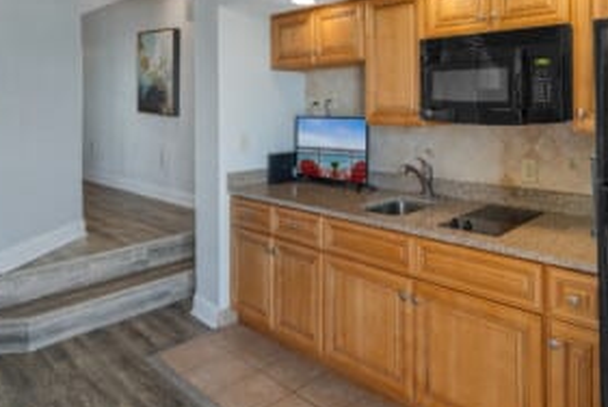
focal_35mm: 24
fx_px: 406
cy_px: 104
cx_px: 420
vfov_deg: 51.1
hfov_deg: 70.9
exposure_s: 1/15
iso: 100
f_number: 4.5
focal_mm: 10
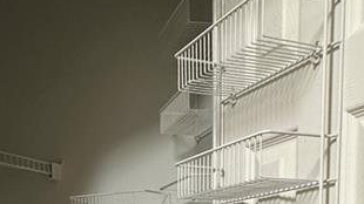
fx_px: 569
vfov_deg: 17.4
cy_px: 341
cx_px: 133
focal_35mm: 59
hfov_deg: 35.2
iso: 250
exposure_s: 1/60
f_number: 2.2
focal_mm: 2.22
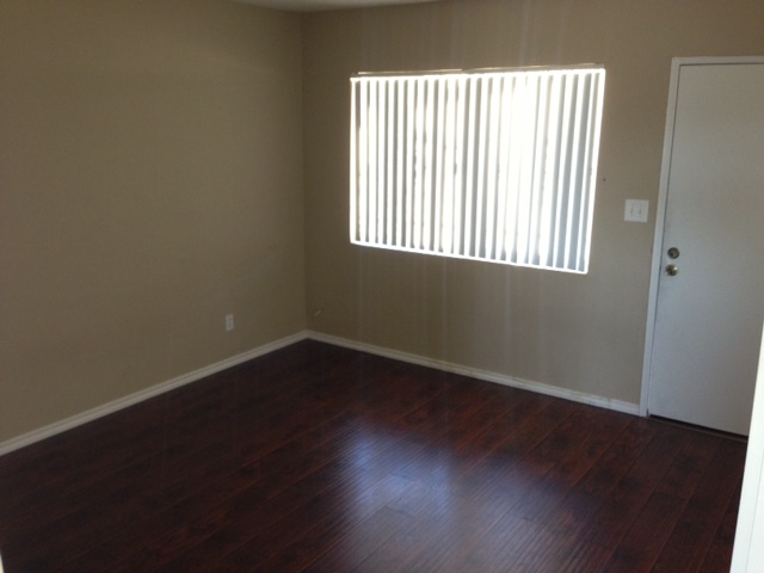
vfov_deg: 42.9
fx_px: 728
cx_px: 382
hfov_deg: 55.4
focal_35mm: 33
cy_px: 286
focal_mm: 4.13
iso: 125
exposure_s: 1/20
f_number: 2.4
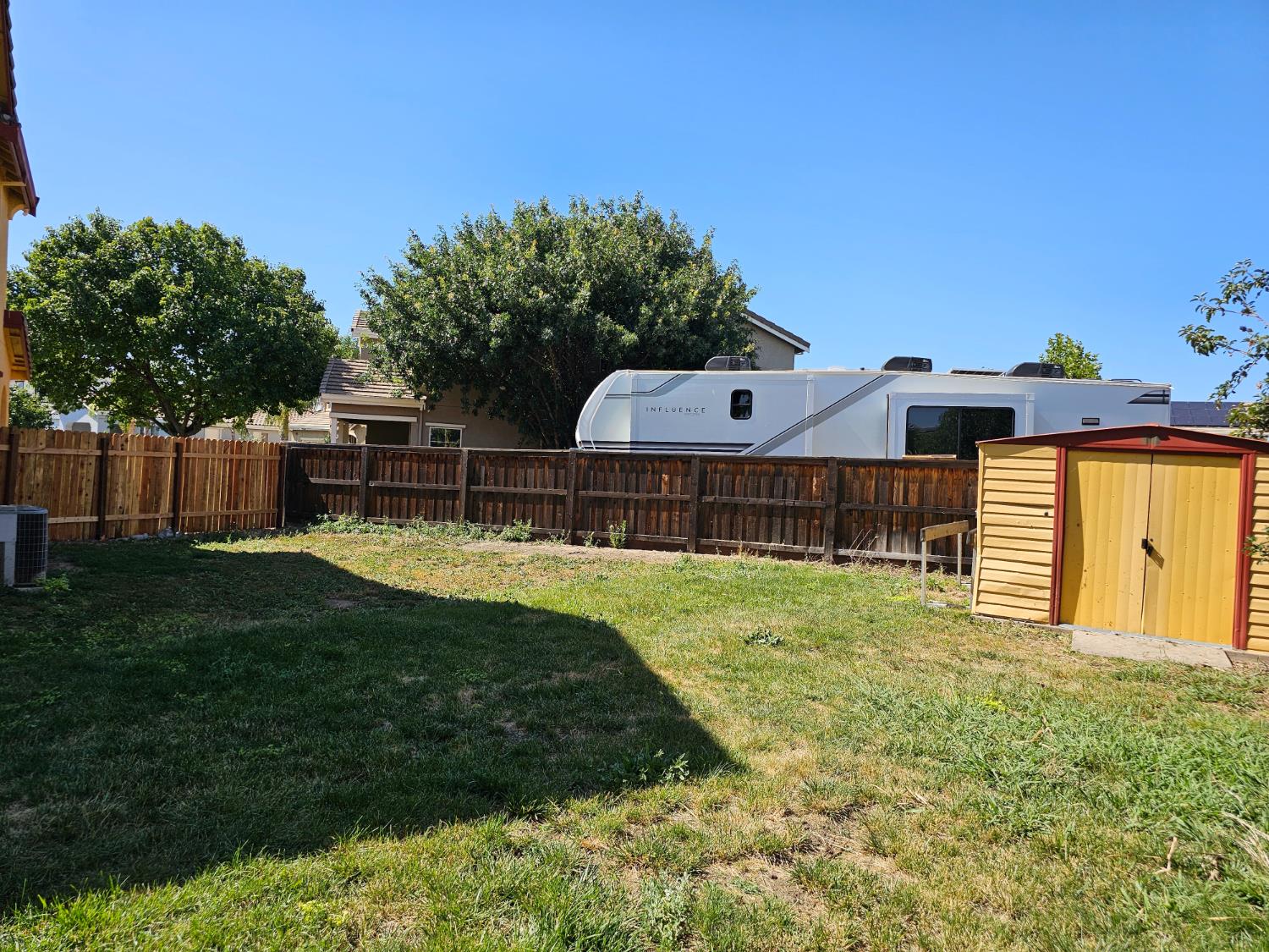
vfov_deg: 58.9
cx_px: 634
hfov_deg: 73.9
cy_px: 476
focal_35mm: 23
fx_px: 843
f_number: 1.7
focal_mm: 6.3
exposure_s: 1/503
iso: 10
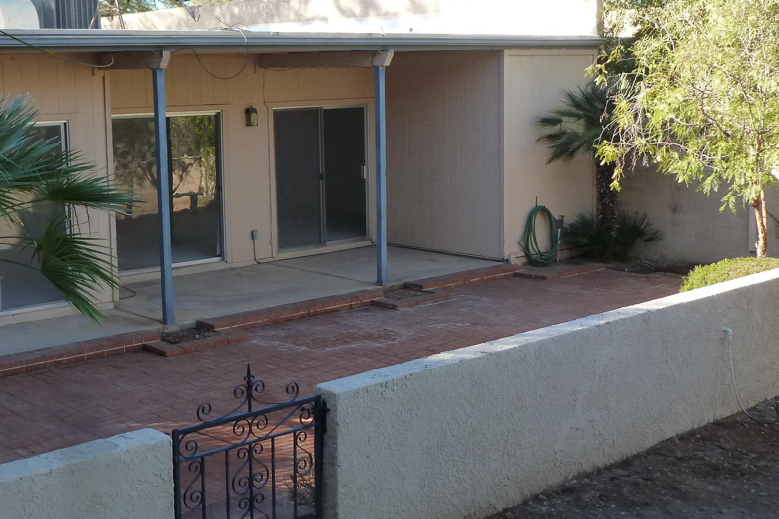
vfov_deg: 27.5
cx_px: 312
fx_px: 1060
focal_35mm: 49
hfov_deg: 40.2
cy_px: 215
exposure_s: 1/160
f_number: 4
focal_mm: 5
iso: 160
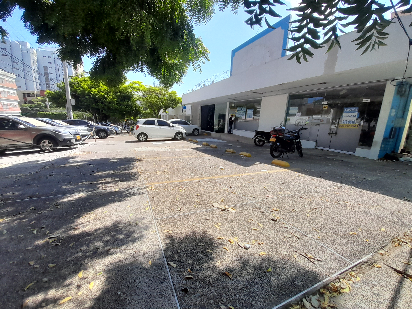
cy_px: 154
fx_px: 155
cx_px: 206
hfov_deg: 106.2
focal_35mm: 13
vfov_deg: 89.9
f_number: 2.2
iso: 40
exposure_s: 1/938
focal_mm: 1.13
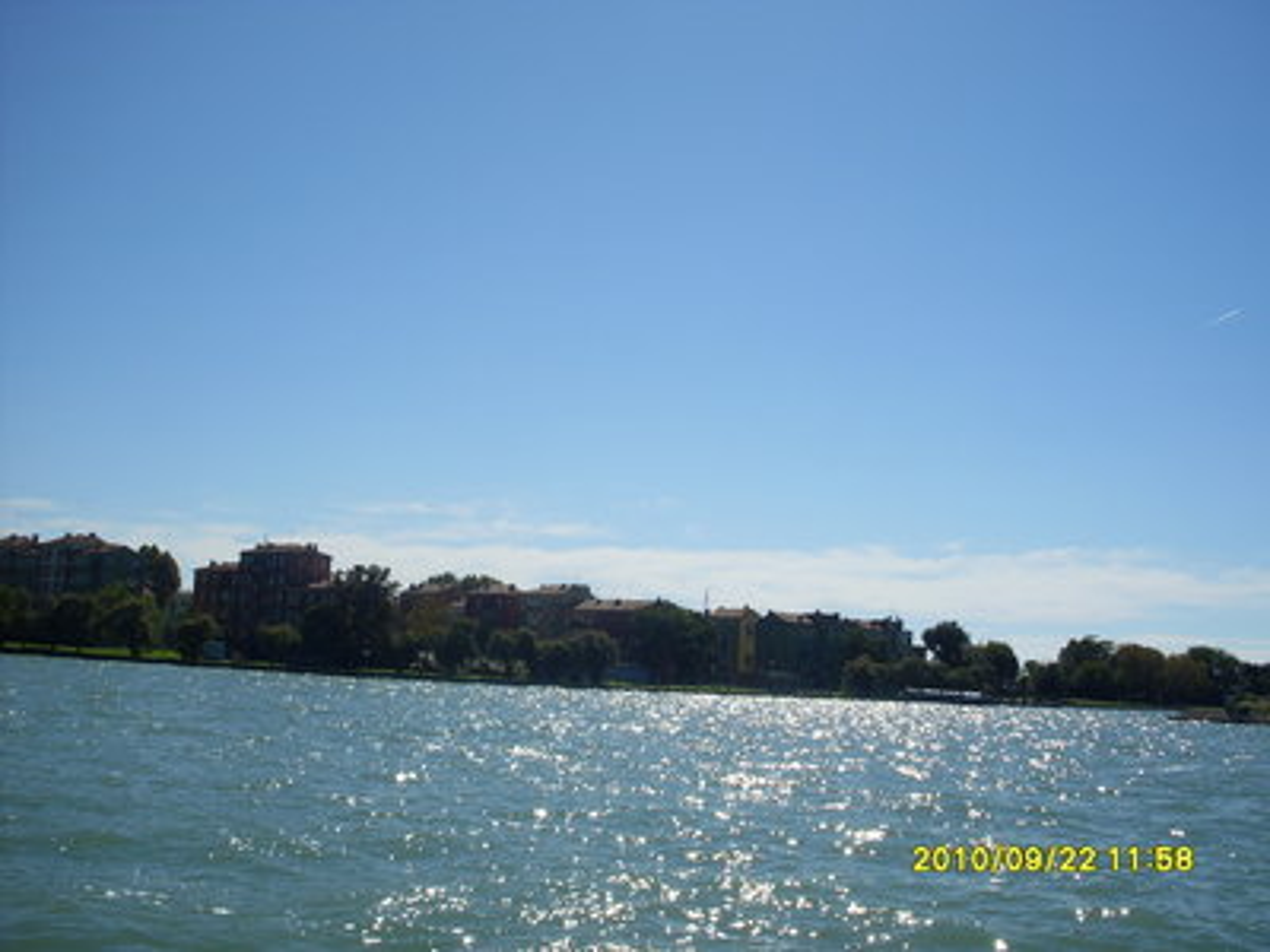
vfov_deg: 37.7
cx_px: 635
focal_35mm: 38
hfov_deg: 49.0
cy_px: 476
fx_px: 1394
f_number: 8.4
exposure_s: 1/500
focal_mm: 6.3
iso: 80
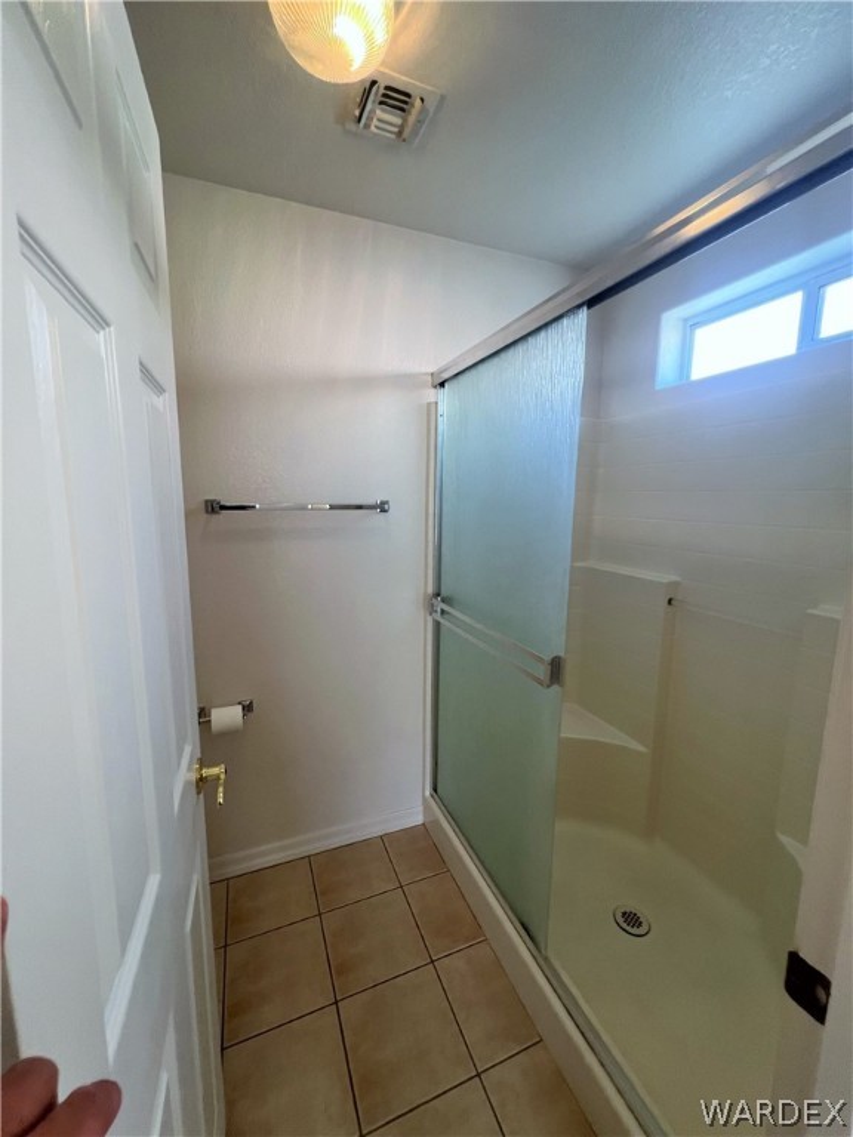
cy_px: 568
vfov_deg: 106.2
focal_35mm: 13
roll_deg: -2.1
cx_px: 426
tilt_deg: -5.0
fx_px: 427
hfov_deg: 89.9
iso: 160
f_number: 1.8
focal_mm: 1.57
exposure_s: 1/120
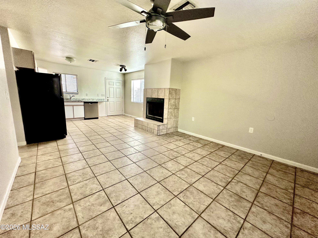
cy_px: 119
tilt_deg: -10.5
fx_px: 129
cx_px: 159
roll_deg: -3.1
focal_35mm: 14
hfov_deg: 102.1
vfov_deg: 85.7
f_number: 2.2
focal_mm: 2.22
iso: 160
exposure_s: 1/99
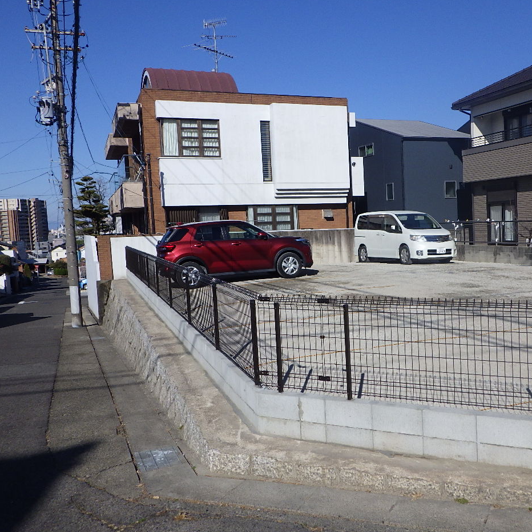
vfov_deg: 48.5
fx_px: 591
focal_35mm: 34
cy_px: 266
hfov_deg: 48.1
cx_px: 327
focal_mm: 5
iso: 125
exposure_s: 1/2000
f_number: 4.2
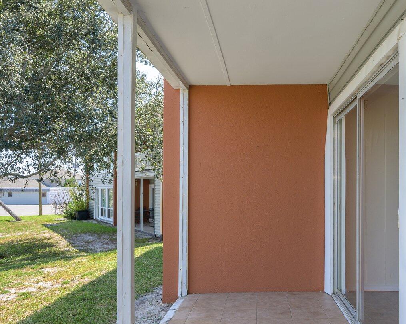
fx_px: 420
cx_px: 250
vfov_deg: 42.0
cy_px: 200
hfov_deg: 51.2
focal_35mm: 35
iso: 100
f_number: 9
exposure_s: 1/60
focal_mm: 18.5
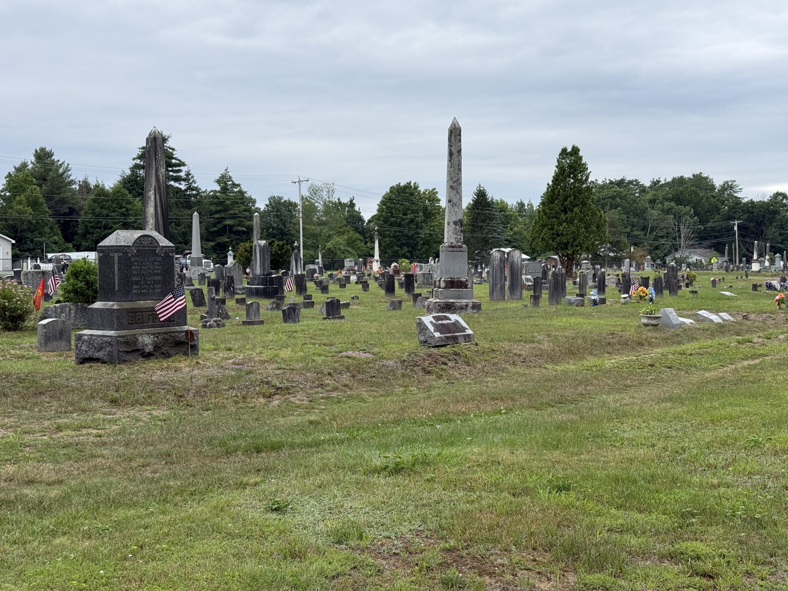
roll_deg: +0.3
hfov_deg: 39.7
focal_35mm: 48
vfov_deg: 30.3
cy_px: 296
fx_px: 1093
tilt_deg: -1.8
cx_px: 394
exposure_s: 1/1456
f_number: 1.78
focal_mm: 6.76
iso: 64
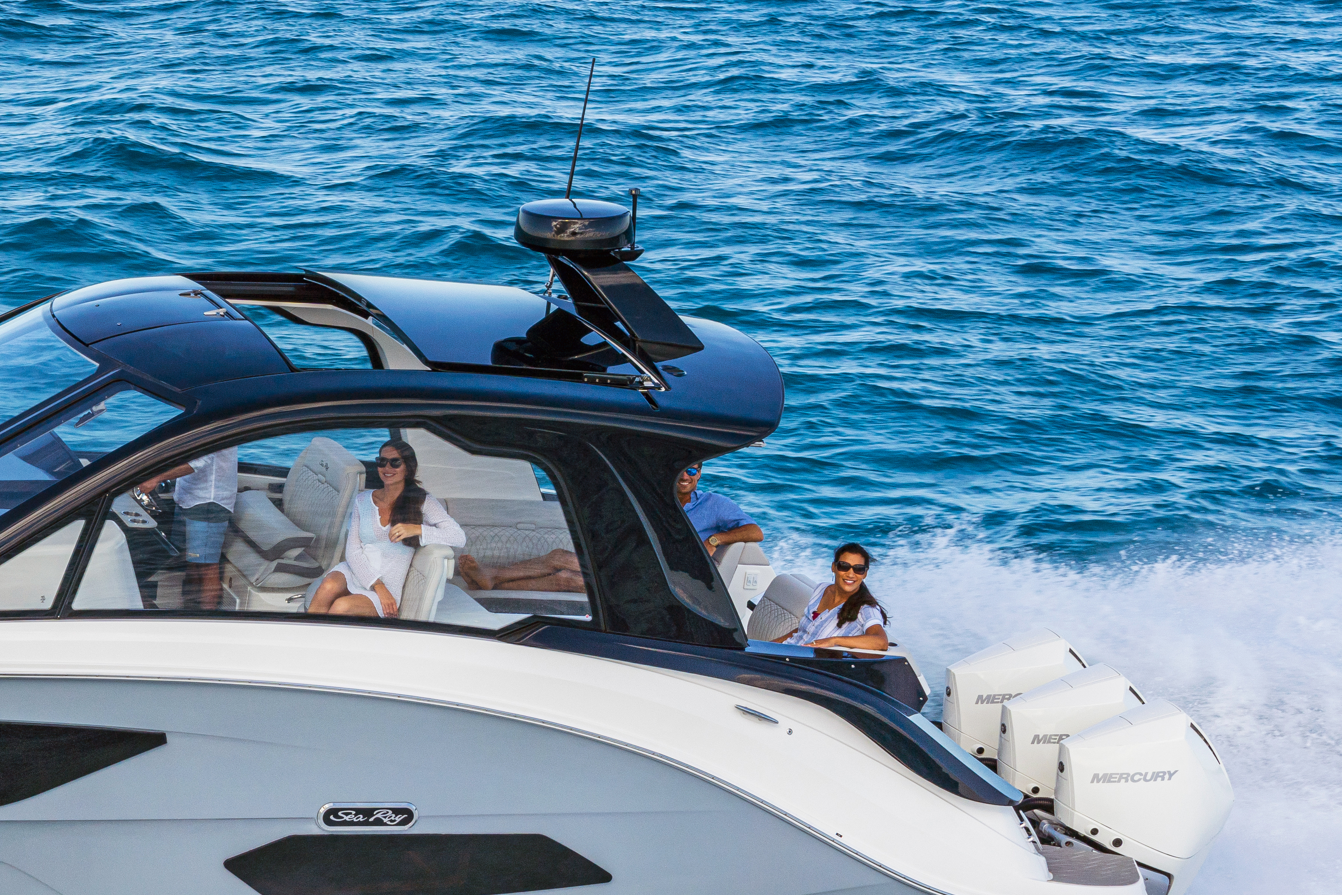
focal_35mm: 108
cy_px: 377
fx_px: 4026
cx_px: -209
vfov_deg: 12.7
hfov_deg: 18.1
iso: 100
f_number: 11
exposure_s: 1/320
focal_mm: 41
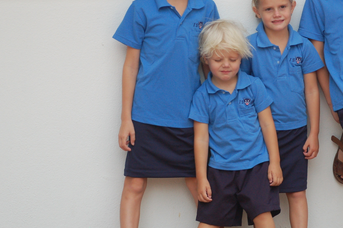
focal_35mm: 176
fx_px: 1675
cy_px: 92
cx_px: 279
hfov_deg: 11.6
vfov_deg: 7.8
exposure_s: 1/400
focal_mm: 66
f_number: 5.3
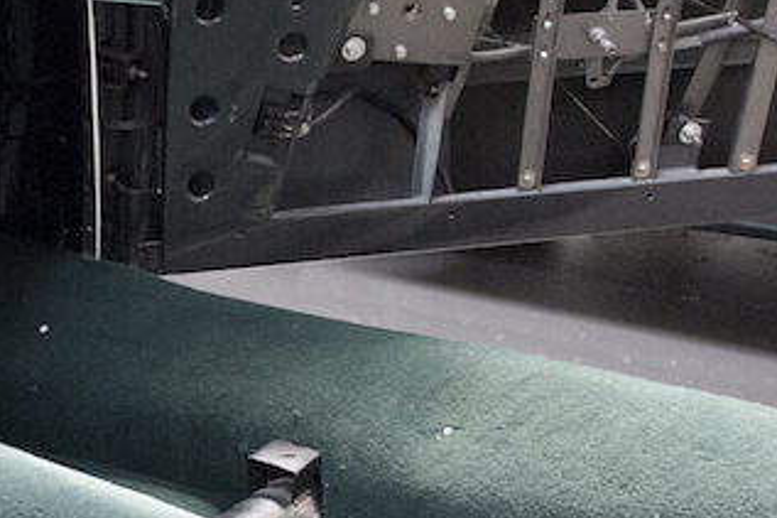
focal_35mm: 97
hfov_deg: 20.5
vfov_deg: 14.1
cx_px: 34
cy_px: 268
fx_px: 2092
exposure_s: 1/100
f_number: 5.6
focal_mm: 24
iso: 3200
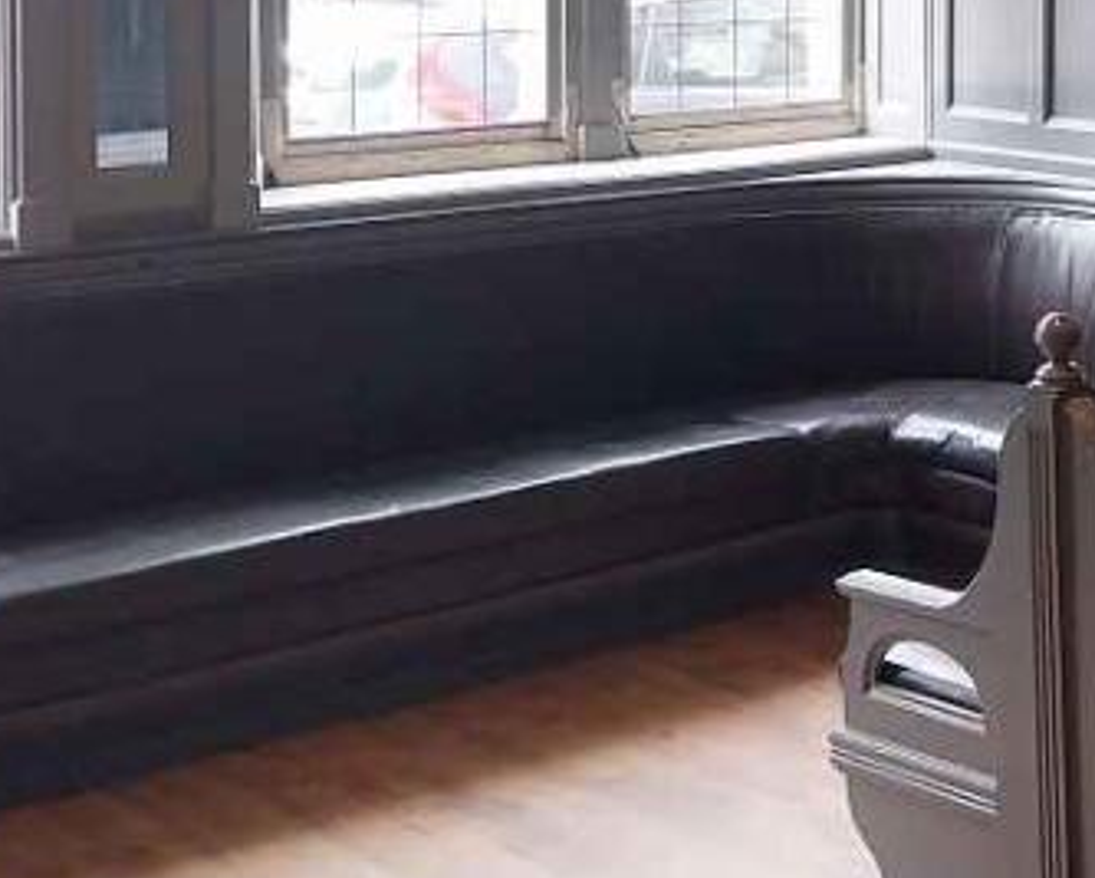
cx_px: 1585
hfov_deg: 21.1
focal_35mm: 78
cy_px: 20
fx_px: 2530
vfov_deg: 19.2
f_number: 1.8
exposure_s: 1/50
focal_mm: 4
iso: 125
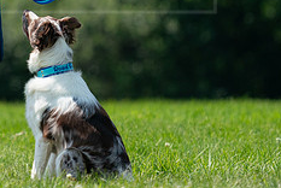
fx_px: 7768
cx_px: 18
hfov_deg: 2.1
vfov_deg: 1.4
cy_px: -5
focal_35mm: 994
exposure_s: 1/4000
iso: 1250
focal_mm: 400
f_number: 6.3
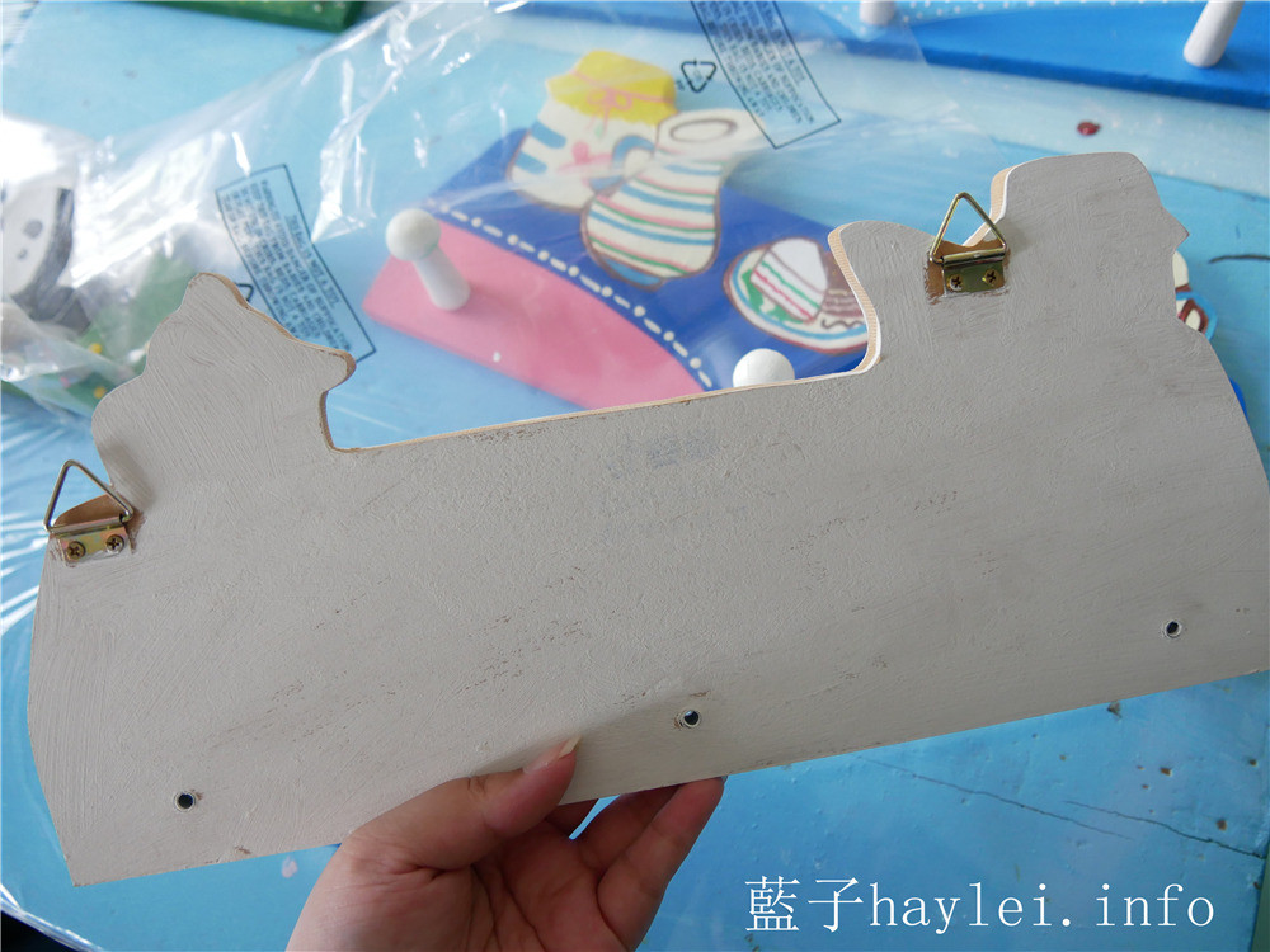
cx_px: 635
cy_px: 476
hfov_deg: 63.4
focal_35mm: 28
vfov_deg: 49.7
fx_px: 1027
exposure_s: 1/60
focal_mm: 14
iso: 640
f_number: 3.5
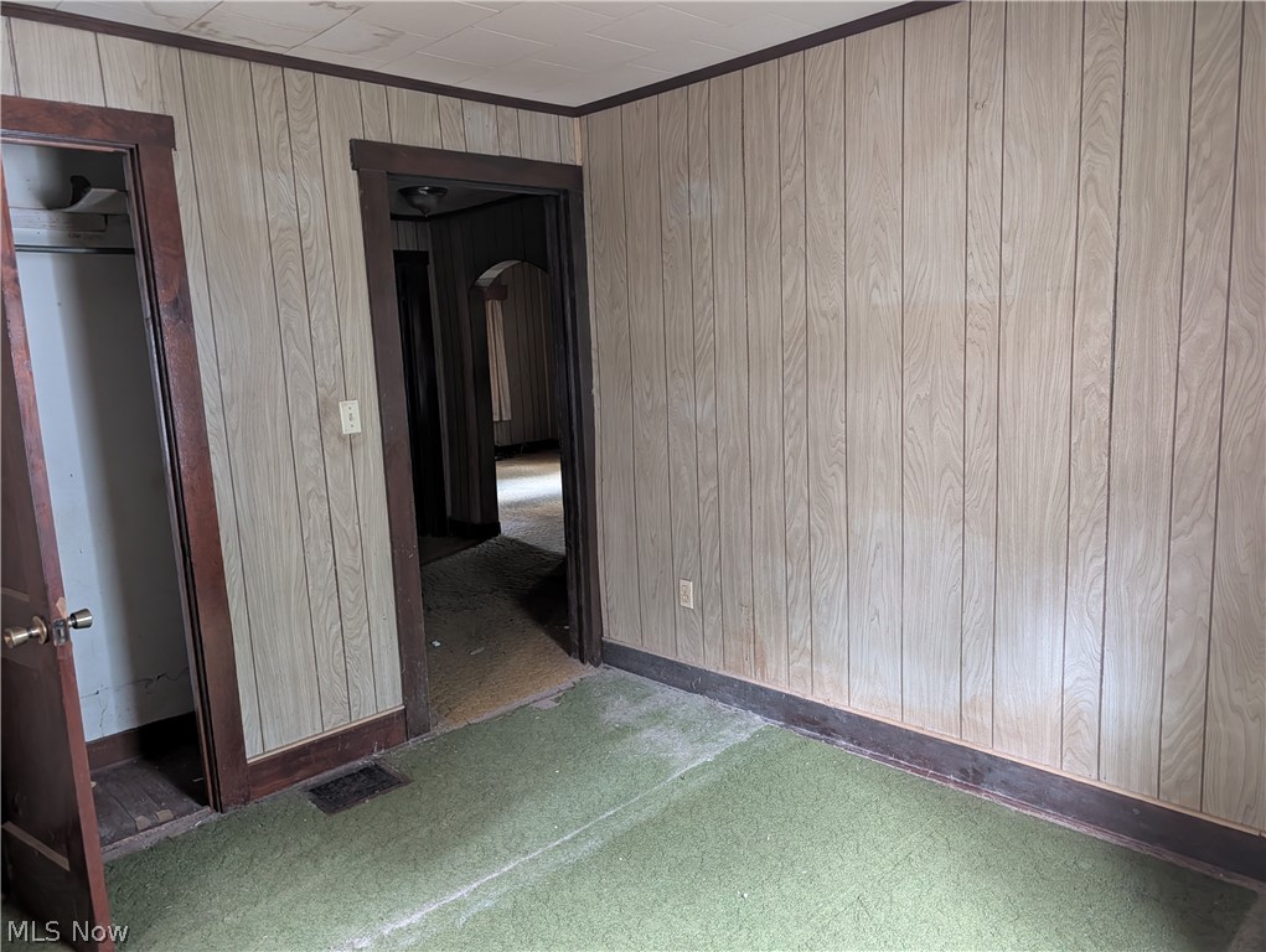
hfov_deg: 71.5
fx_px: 879
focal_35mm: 24
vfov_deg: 56.9
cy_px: 476
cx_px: 633
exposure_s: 1/39.6
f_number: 1.68
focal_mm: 6.9
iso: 2086
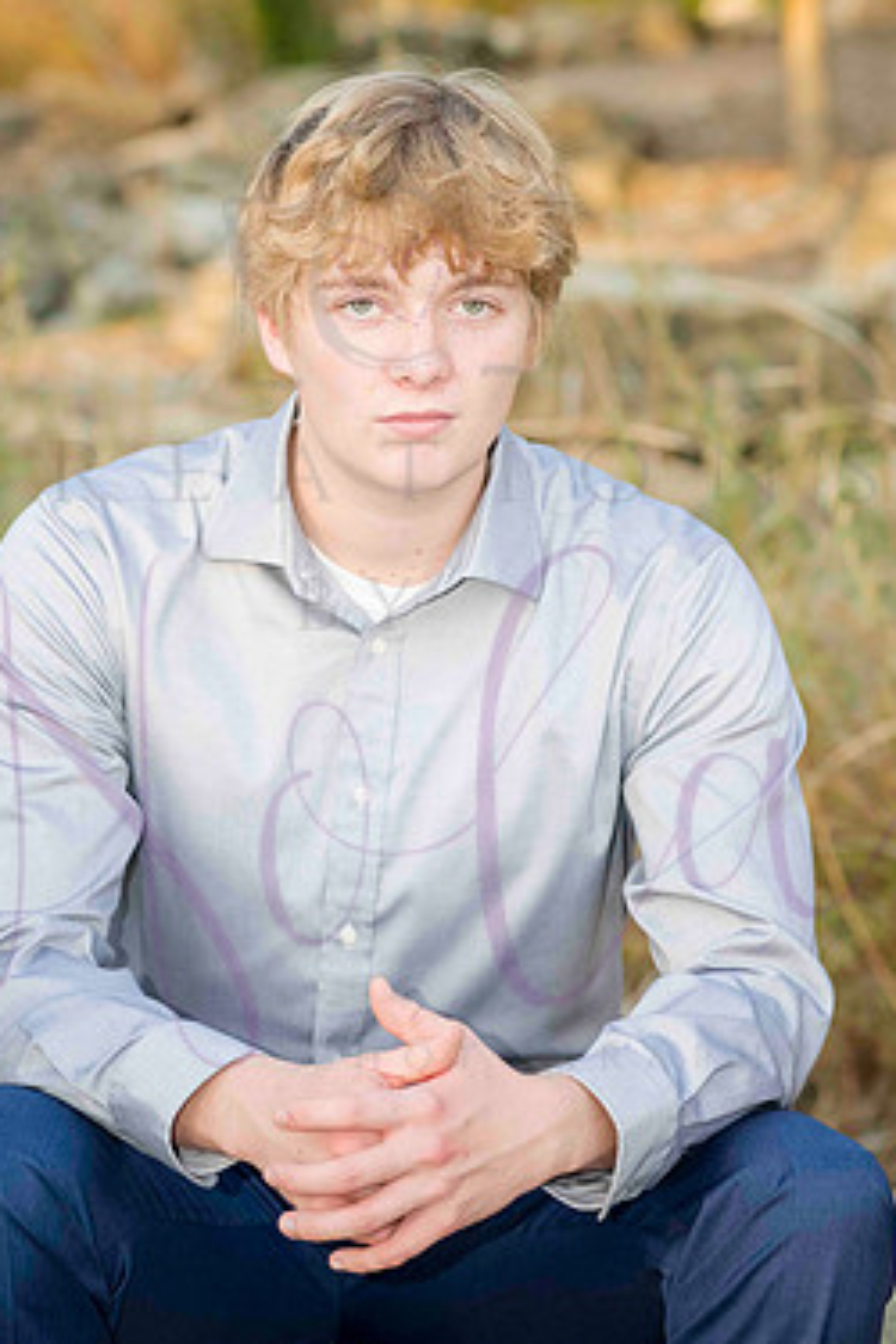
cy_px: 599
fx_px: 4704
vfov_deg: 16.3
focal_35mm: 126
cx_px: 405
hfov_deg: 10.9
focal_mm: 105
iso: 800
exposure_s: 1/500
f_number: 5.6
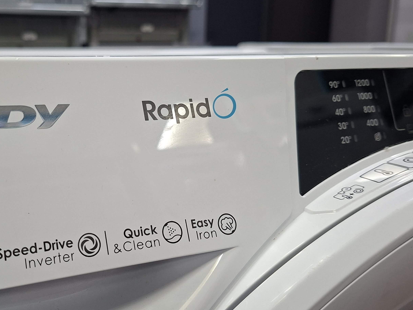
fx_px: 453
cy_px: 170
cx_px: 132
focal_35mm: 38
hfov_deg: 48.0
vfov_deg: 37.7
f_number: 1.8
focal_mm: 5.54
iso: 200
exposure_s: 1/100
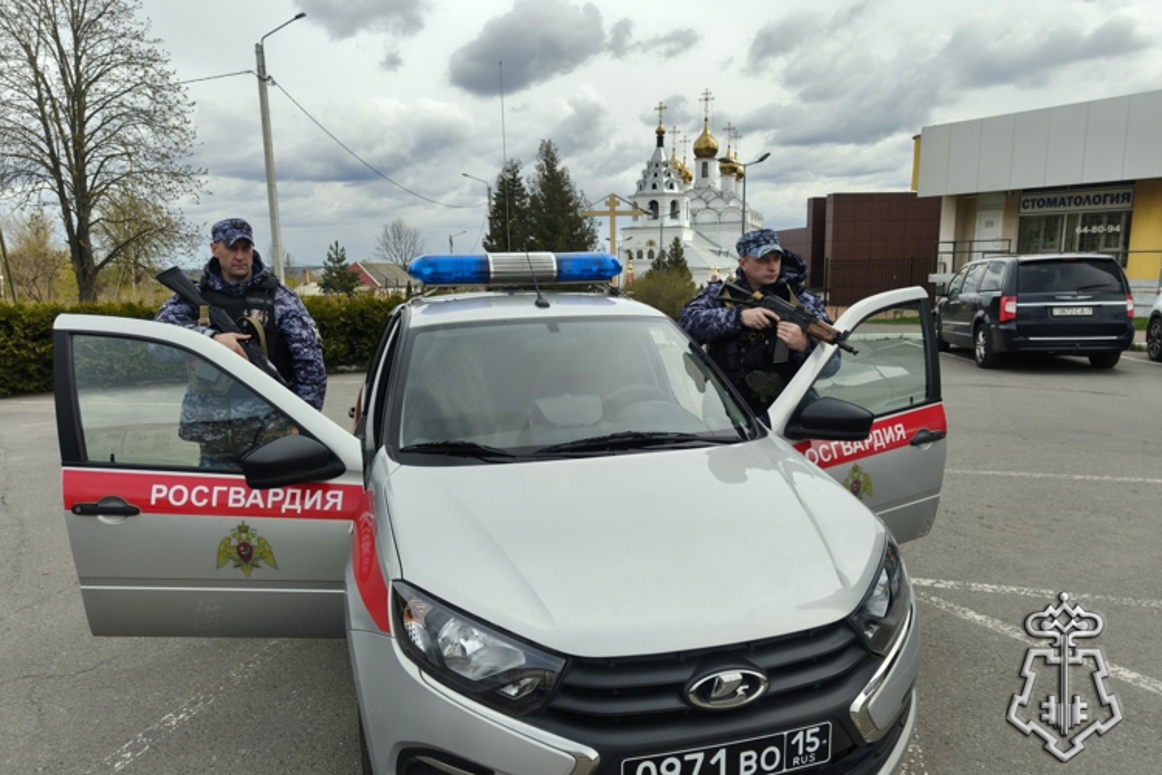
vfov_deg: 53.1
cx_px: 581
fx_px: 775
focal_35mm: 24
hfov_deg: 73.7
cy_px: 388
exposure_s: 1/1678
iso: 80
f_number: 1.8
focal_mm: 5.59
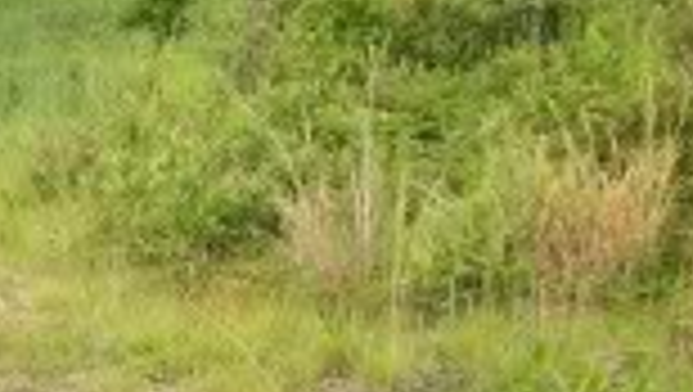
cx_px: -328
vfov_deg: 7.3
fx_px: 3072
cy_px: 333
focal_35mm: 167
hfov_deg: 12.3
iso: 80
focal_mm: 6.2
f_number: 2.8
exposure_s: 1/567
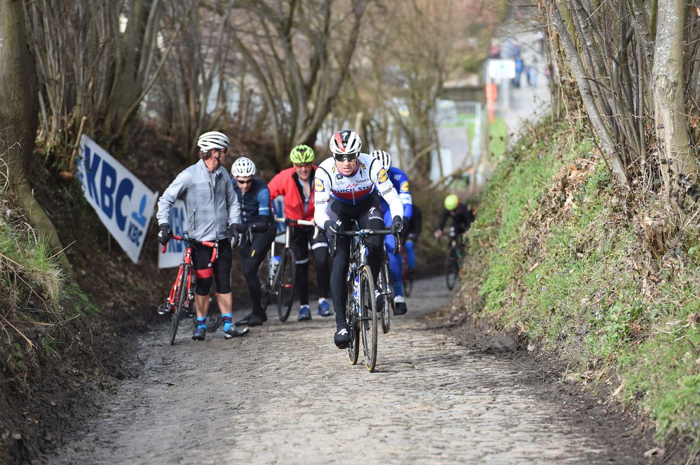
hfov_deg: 10.3
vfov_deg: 6.8
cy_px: 232
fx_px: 3884
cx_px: 350
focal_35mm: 200
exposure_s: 1/1000
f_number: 5
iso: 800
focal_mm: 200
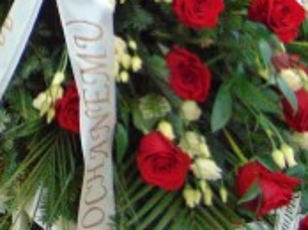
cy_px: -152
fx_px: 817
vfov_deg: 14.5
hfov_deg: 18.1
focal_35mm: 92
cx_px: -198
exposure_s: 1/60
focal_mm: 4.5
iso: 250
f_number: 3
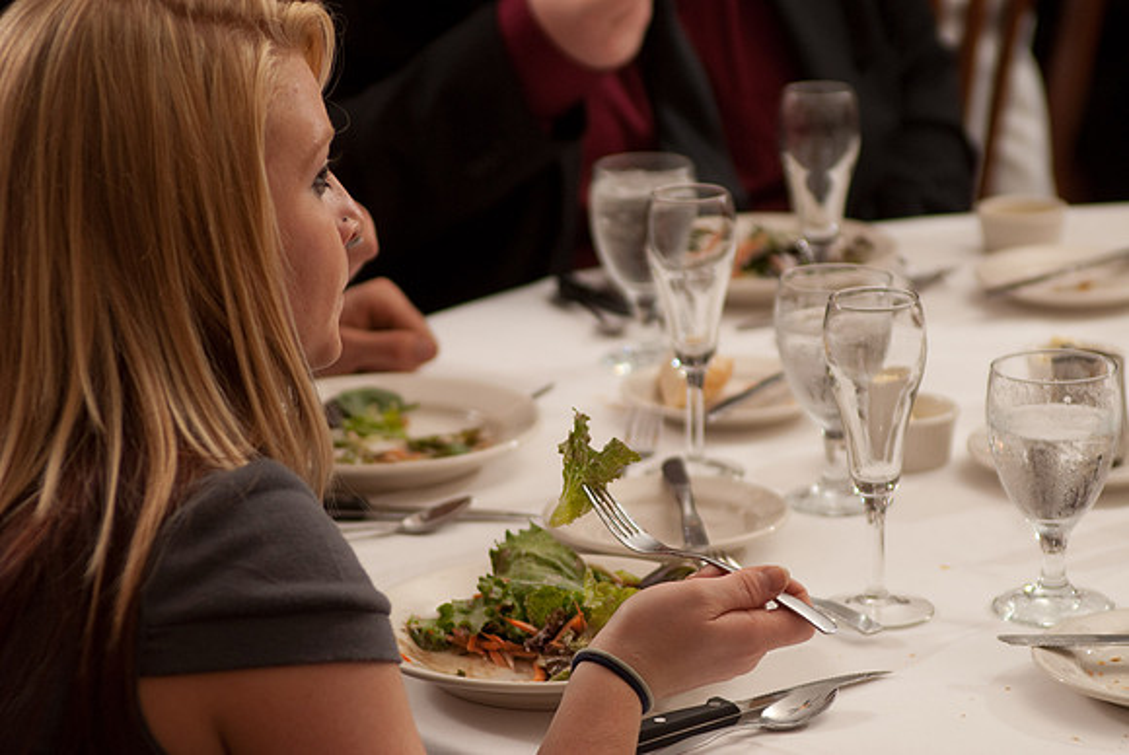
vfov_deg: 11.4
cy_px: 378
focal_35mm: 120
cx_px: 564
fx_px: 3767
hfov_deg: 17.0
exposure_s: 1/100
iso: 200
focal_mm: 80
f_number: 4
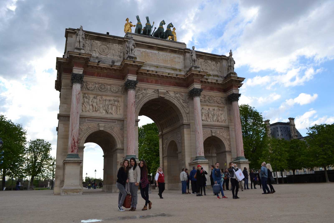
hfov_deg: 67.4
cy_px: 112
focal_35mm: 27
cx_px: 167
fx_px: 251
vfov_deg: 47.9
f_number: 6.3
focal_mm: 18
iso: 100
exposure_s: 1/200
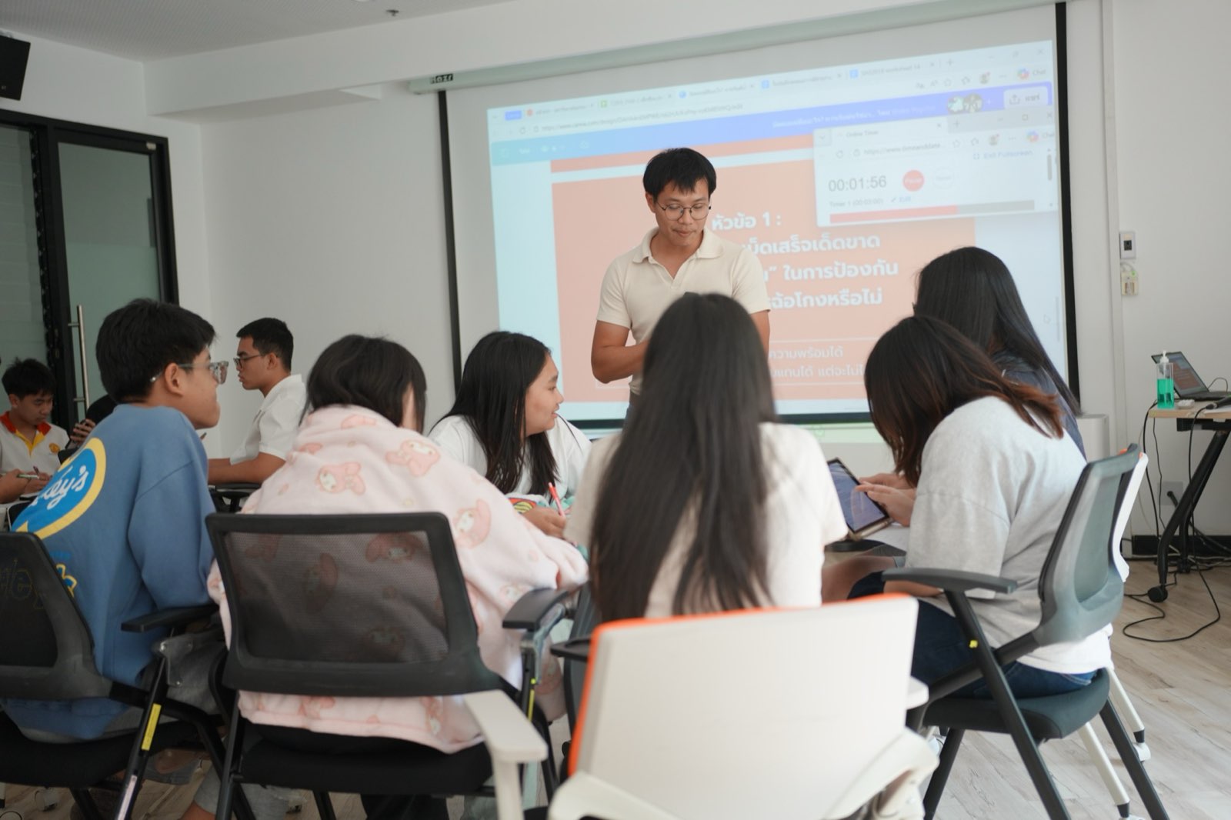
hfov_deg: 48.5
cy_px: 410
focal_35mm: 40
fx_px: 1367
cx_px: 616
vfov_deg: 33.4
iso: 250
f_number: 2.5
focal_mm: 40
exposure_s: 1/160
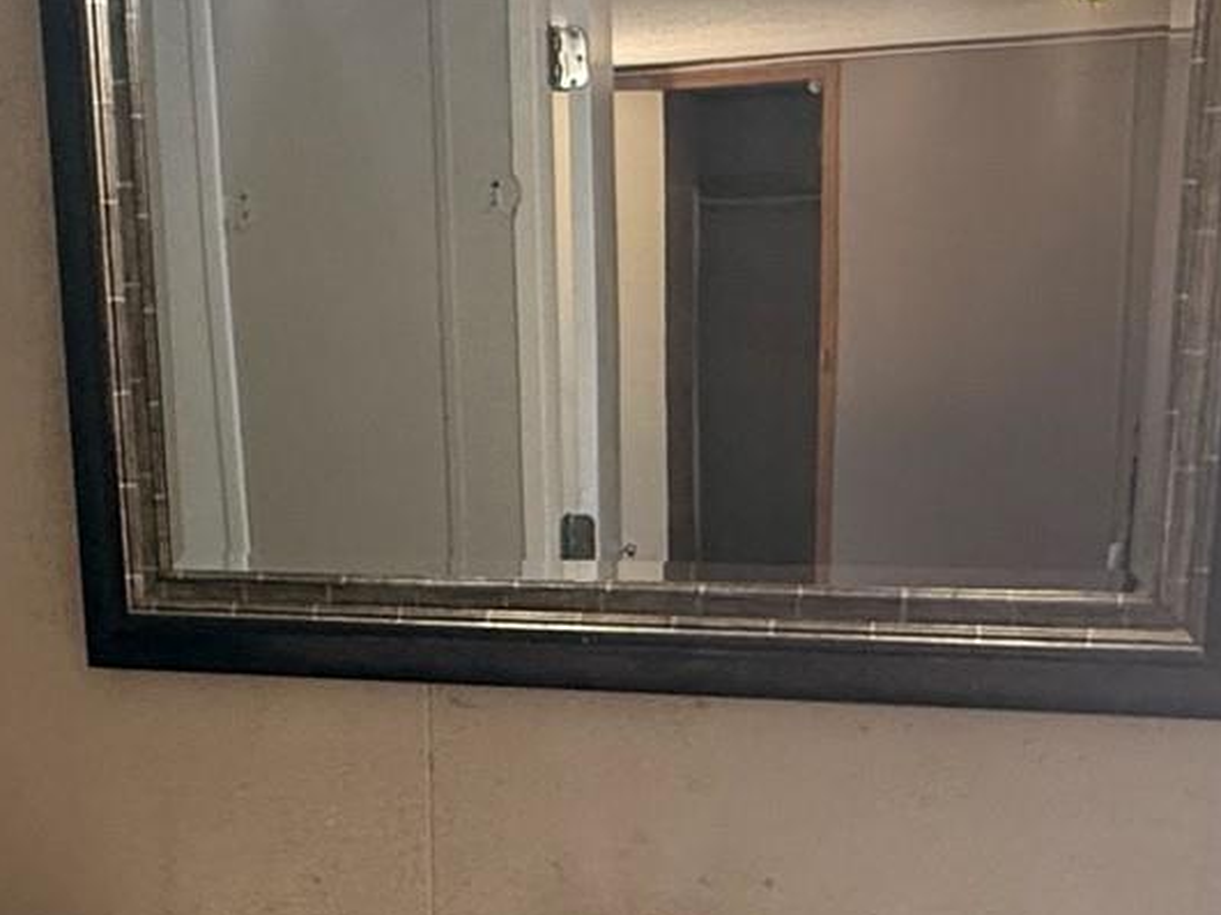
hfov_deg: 35.3
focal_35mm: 54
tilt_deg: -12.1
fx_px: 1904
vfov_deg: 26.1
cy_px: 837
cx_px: 453
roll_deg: +0.9
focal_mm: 2.22
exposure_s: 1/120
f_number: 2.2
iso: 250
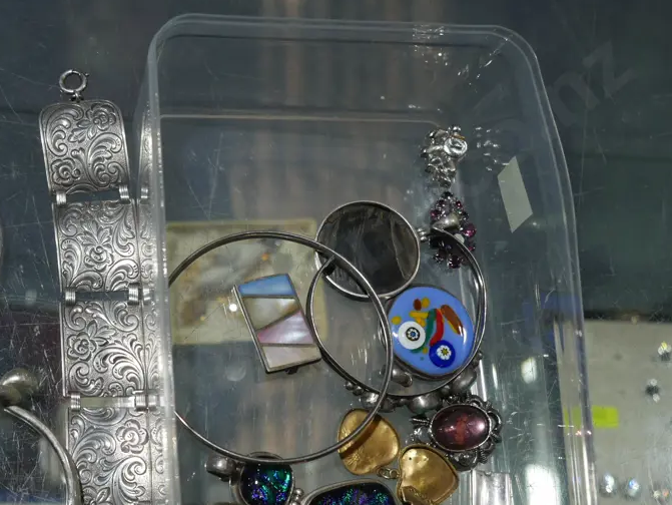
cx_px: 212
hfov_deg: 31.4
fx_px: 1185
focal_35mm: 61
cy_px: 365
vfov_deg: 23.9
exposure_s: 1/100
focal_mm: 20
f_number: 4.5
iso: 200
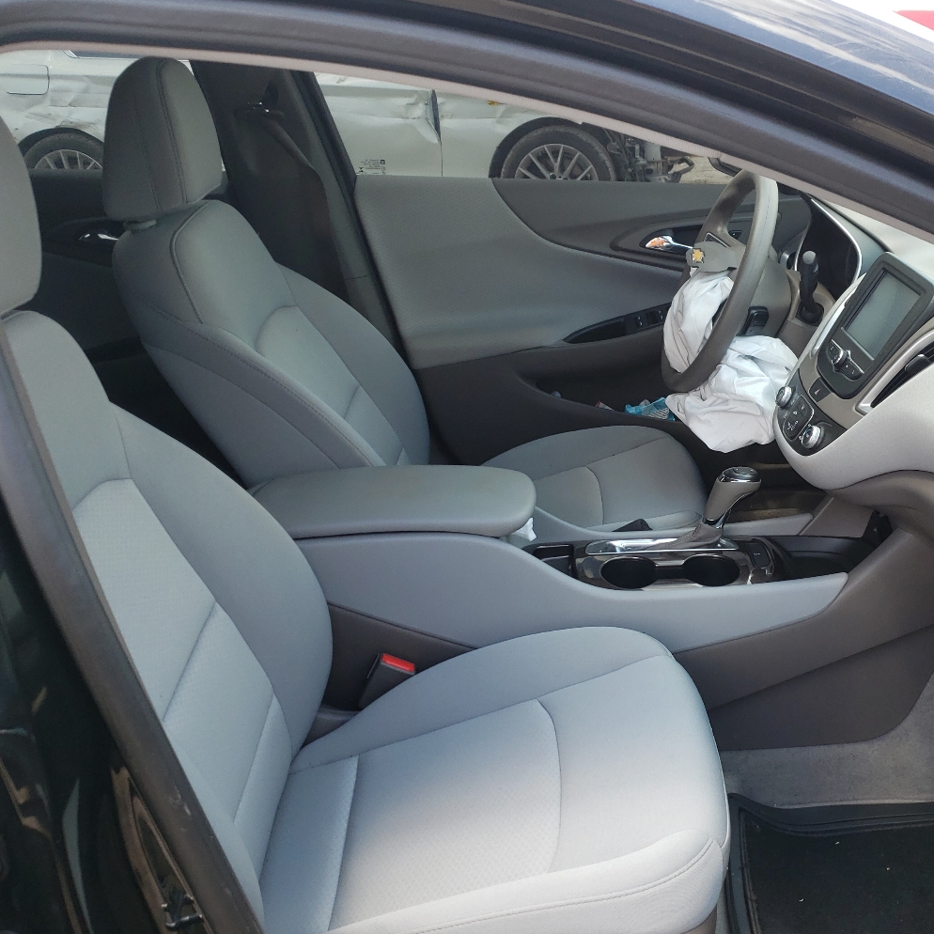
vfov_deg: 44.7
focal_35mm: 37
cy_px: 549
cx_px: 657
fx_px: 1129
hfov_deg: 44.0
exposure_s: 1/303
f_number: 1.5
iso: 50
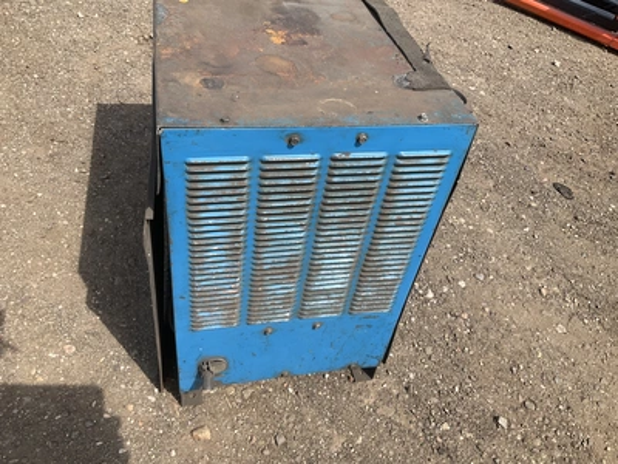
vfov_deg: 48.2
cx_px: 309
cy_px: 232
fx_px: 518
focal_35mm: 29
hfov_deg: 61.7
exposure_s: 1/1377
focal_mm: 3
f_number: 1.8
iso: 25
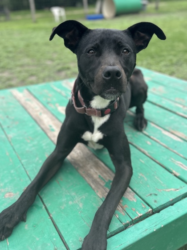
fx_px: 187
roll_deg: +0.4
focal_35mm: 26
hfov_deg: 53.1
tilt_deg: -21.0
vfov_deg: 67.3
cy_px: 125
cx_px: 94
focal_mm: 5.7
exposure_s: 1/2045
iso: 50
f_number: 1.5
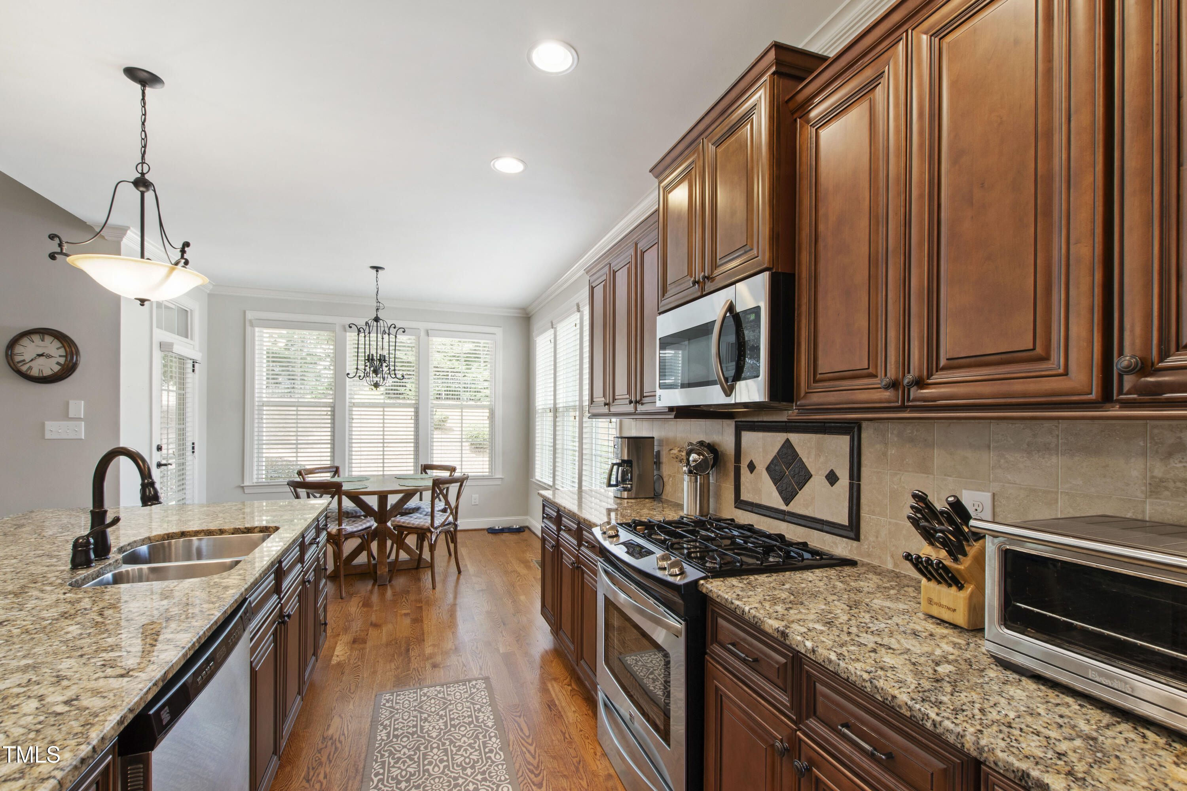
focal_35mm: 15
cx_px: 594
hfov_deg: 100.4
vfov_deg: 77.3
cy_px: 396
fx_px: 495
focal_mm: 10
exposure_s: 1/1.25
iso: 100
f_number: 9
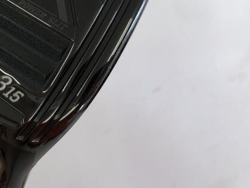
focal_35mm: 64
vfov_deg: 21.8
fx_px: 462
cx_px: 5
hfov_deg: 28.6
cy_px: -15
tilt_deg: -80.8
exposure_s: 1/101
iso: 20
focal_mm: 3.99
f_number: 1.8
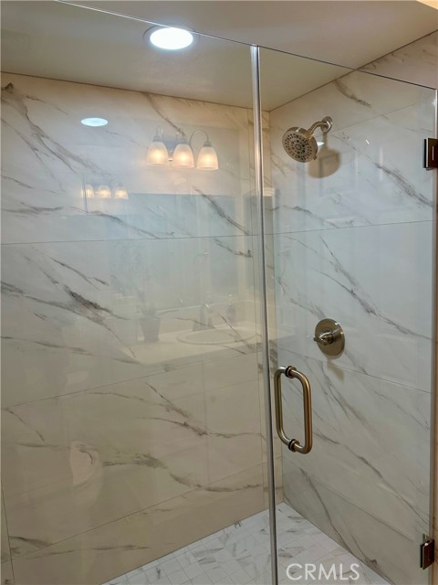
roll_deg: +2.5
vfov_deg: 71.6
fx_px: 405
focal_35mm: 24
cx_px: 219
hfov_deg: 56.8
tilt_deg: -5.1
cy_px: 292
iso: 100
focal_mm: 6.86
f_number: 1.78
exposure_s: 1/120
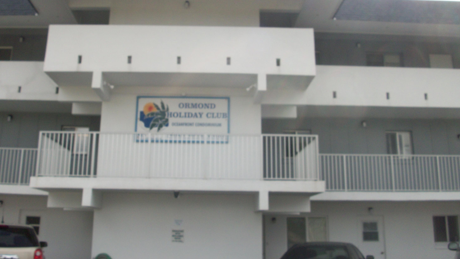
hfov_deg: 52.8
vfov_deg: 31.0
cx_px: 227
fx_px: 464
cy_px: 95
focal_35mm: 38
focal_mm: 5.7
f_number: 5.5
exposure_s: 1/289
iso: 64
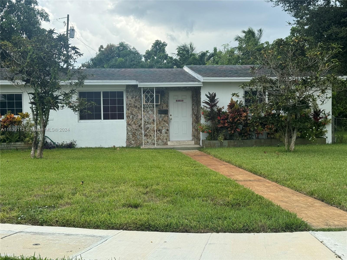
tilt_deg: -2.2
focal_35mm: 48
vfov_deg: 30.3
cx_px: 174
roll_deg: +1.4
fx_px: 481
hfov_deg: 39.7
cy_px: 130
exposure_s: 1/1152
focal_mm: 6.76
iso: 64
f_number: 1.78
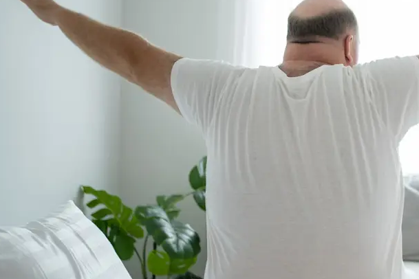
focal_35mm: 69
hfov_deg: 27.9
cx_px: 397
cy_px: 123
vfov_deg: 19.7
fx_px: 803
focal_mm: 35
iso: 100
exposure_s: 1/125
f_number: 2.2
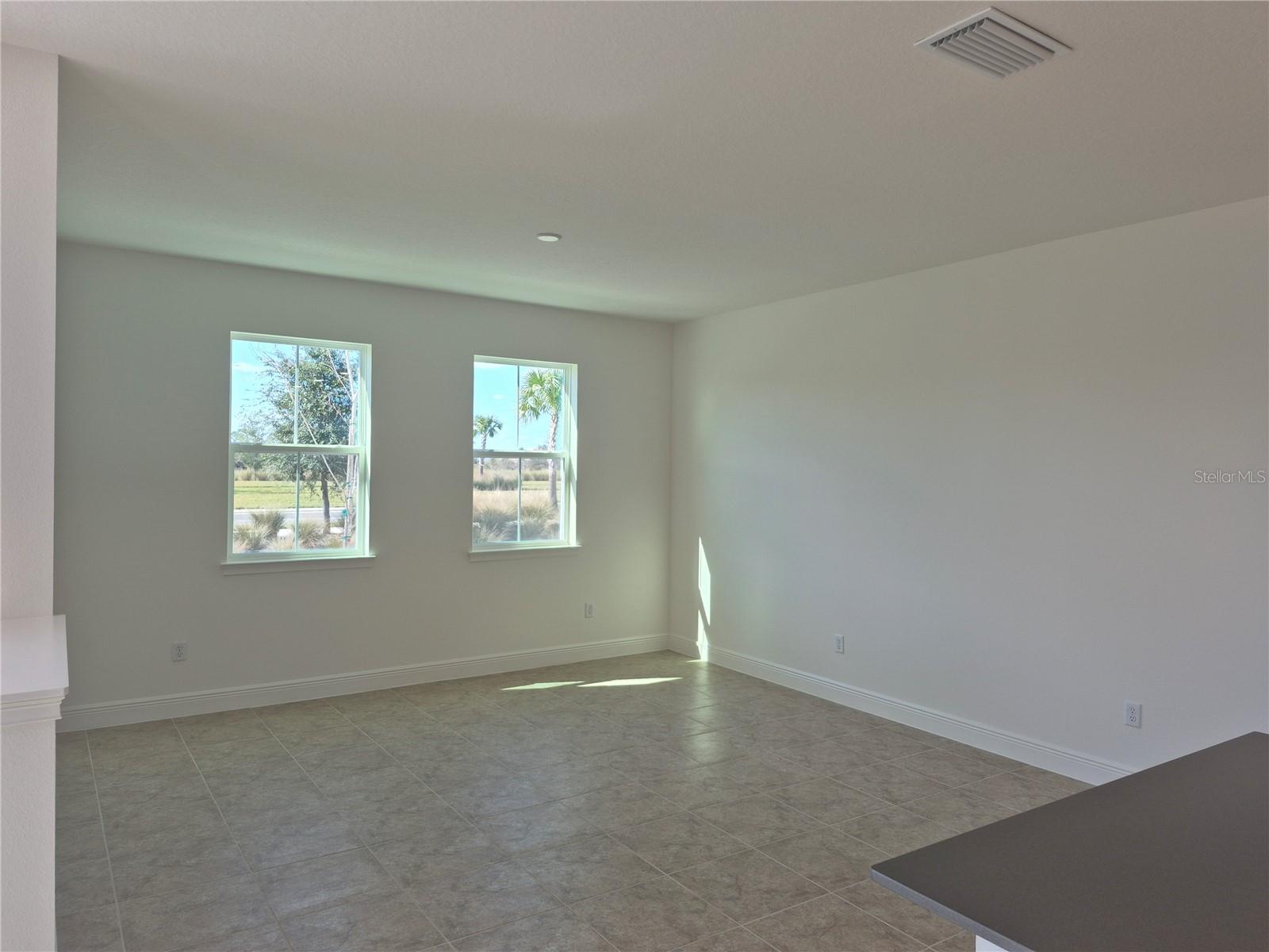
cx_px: 634
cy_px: 476
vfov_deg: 58.9
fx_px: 843
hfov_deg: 73.9
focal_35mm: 23
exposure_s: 1/201
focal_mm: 5.4
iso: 25
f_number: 1.8
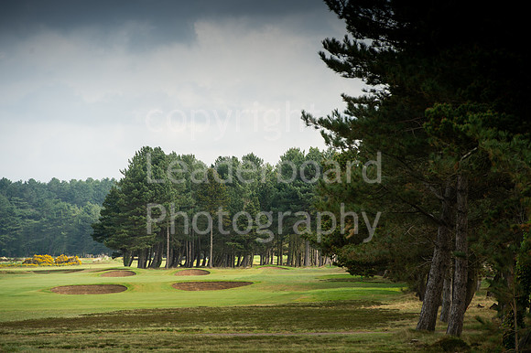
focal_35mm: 200
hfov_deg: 10.3
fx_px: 2948
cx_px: 266
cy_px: 176
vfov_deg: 6.9
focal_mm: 200
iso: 200
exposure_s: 1/400
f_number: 6.3
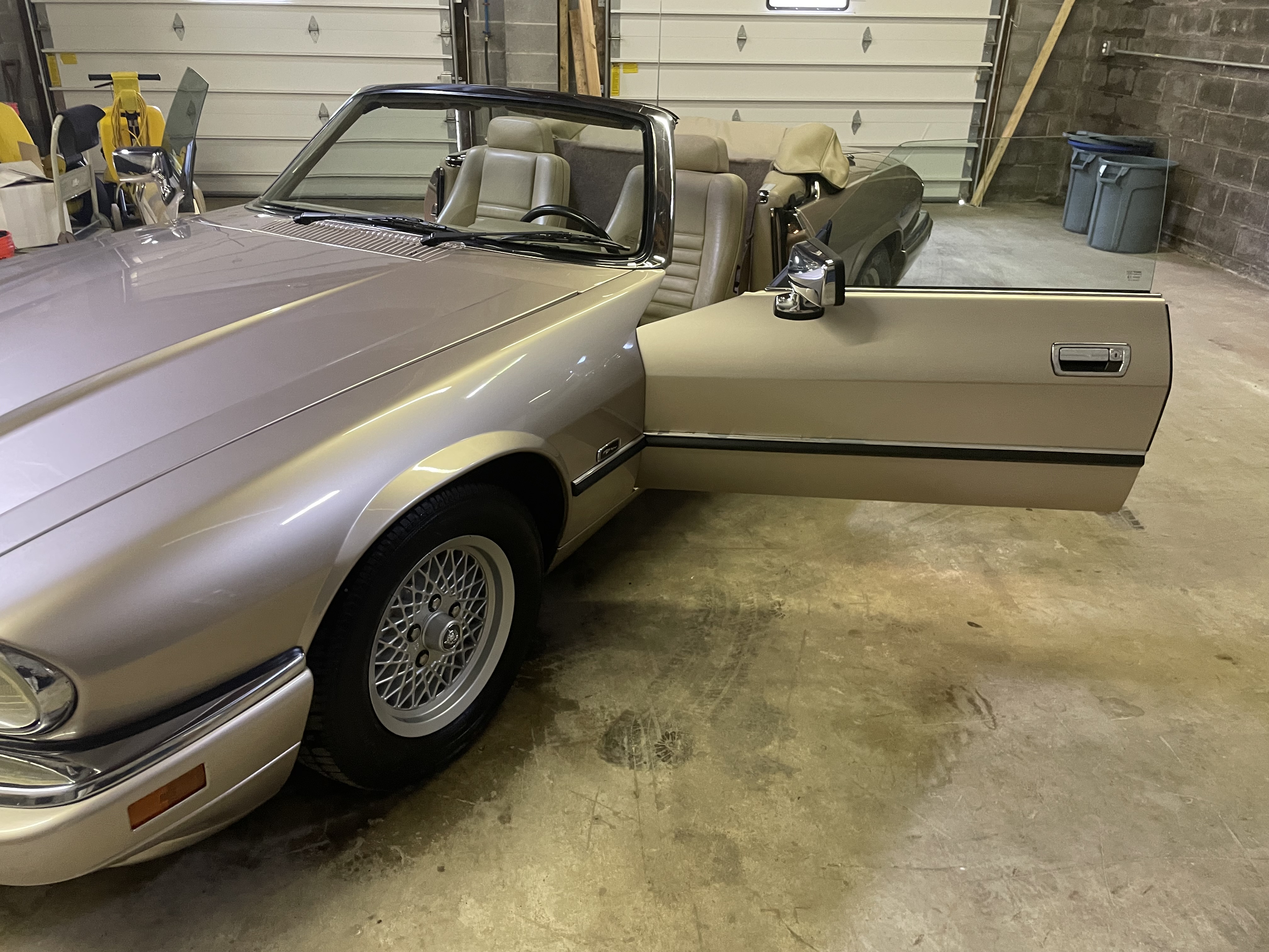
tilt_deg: -23.1
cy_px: 476
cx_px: 634
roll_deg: -0.1
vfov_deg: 53.1
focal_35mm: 26
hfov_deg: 67.3
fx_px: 953
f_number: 1.6
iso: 250
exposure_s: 1/60
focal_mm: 4.2
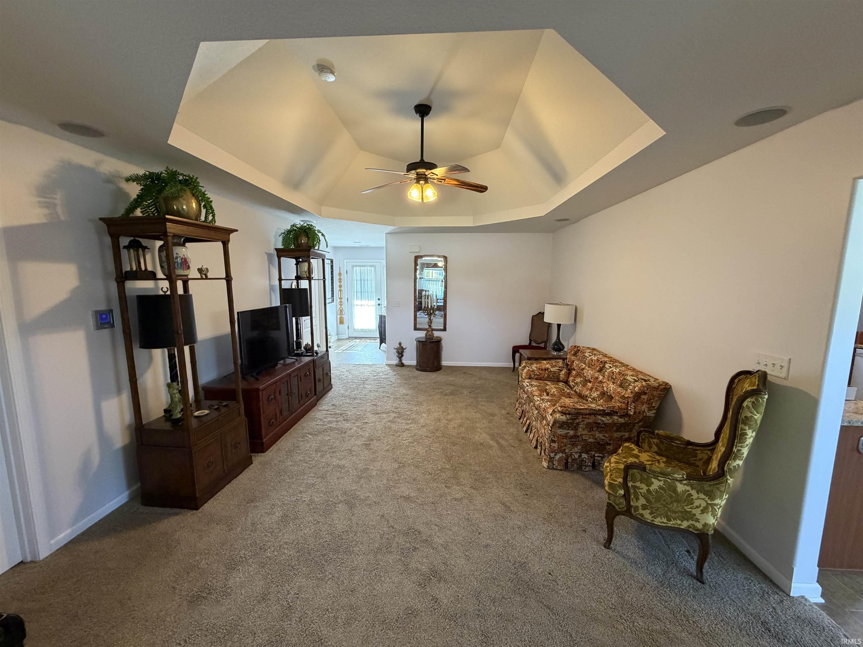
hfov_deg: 102.1
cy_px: 324
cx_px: 432
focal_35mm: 14
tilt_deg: -7.2
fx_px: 349
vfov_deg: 85.7
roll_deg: -0.3
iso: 320
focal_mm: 2.22
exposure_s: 1/60
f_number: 2.2
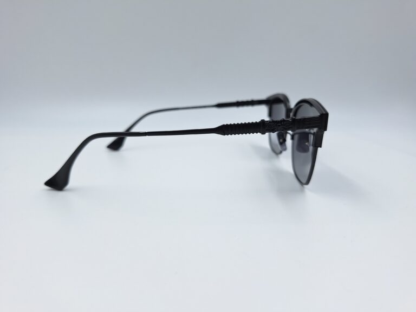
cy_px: 156
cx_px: 208
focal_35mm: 23
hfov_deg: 73.9
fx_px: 276
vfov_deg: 58.9
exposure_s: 1/161
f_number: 1.8
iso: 40
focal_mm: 5.54
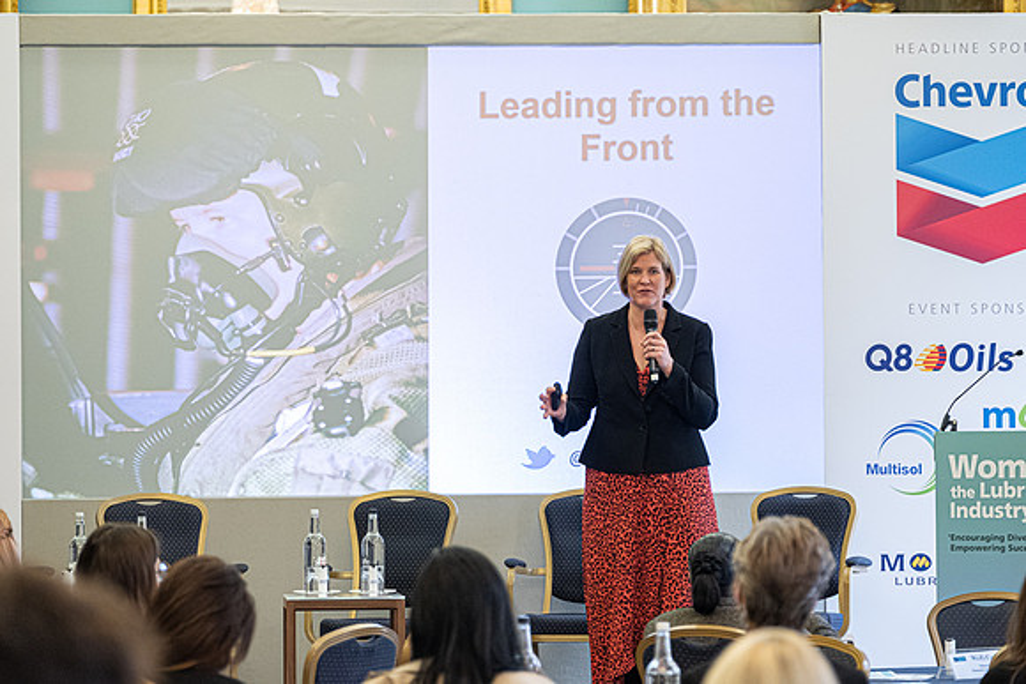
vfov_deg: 9.0
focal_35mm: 152
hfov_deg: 13.5
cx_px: 503
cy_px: 342
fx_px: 4338
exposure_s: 1/125
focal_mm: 98.2
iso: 1600
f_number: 2.8
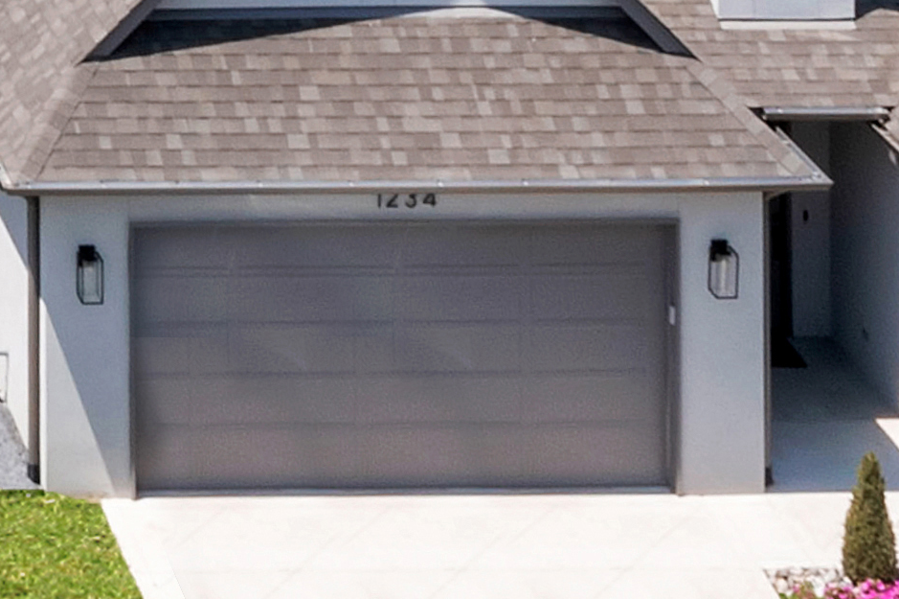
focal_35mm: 163
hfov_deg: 11.7
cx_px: -697
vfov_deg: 8.3
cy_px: -164
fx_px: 4068
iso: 100
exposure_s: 1/100
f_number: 11
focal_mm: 10.26
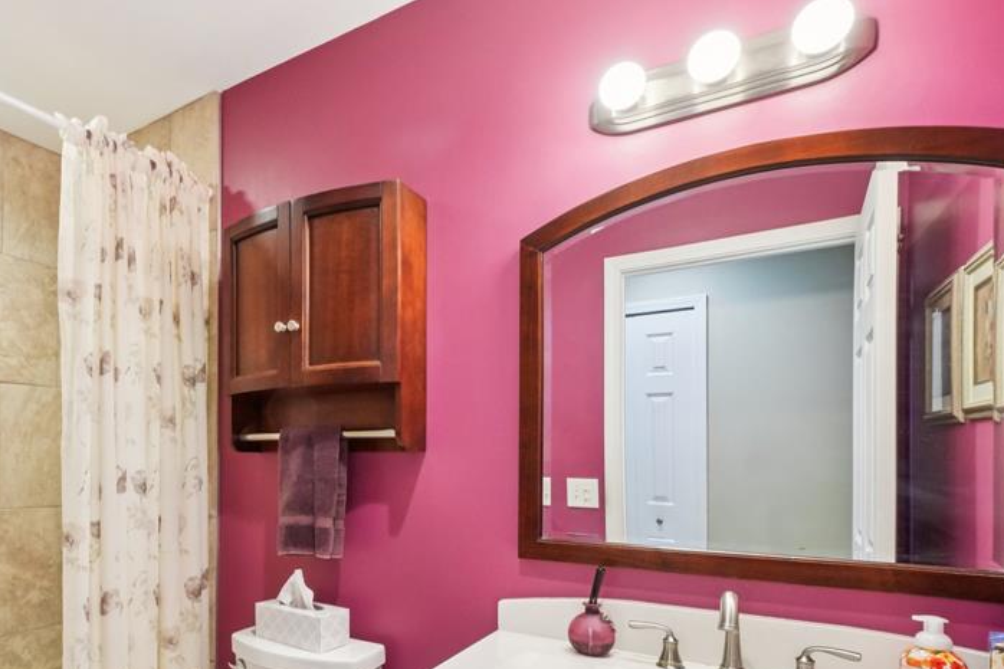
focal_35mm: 22
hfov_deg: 74.6
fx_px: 613
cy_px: 466
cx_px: 288
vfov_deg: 55.5
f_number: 8
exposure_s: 1/30
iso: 1600
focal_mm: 10
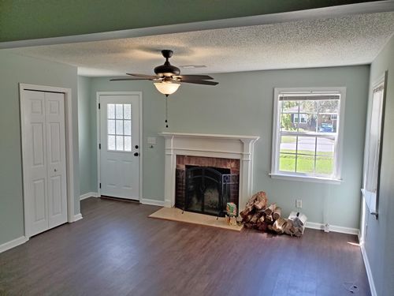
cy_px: 148
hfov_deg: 67.3
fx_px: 296
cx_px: 197
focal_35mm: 26
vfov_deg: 53.1
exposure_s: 1/120
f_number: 2.4
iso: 160
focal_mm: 4.3
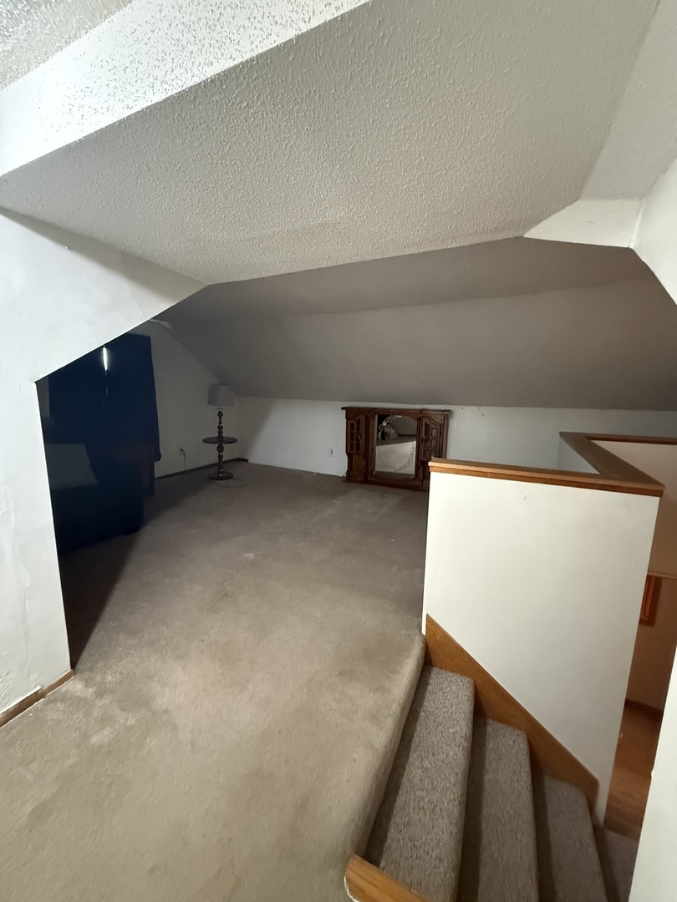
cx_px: 338
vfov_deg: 102.1
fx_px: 365
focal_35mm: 14
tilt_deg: -9.0
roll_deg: -0.9
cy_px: 451
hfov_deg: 85.7
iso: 1250
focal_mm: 2.22
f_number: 2.2
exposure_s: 1/40
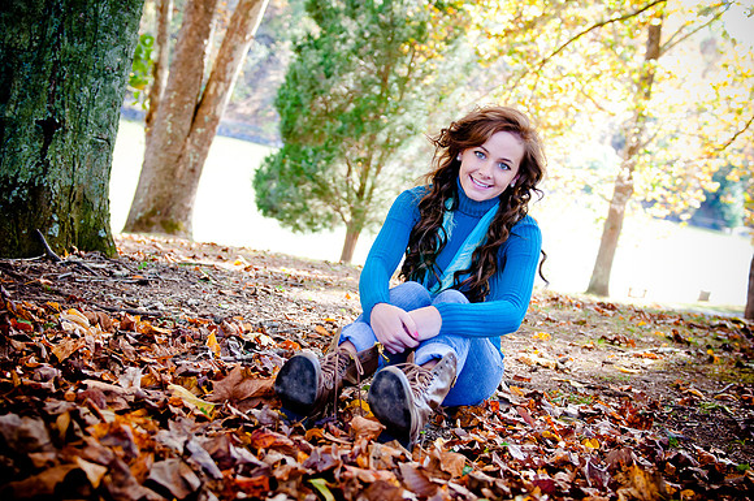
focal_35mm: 48
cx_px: 377
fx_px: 1004
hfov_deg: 41.2
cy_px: 250
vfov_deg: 28.0
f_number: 3.2
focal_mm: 32
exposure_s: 1/100
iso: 200
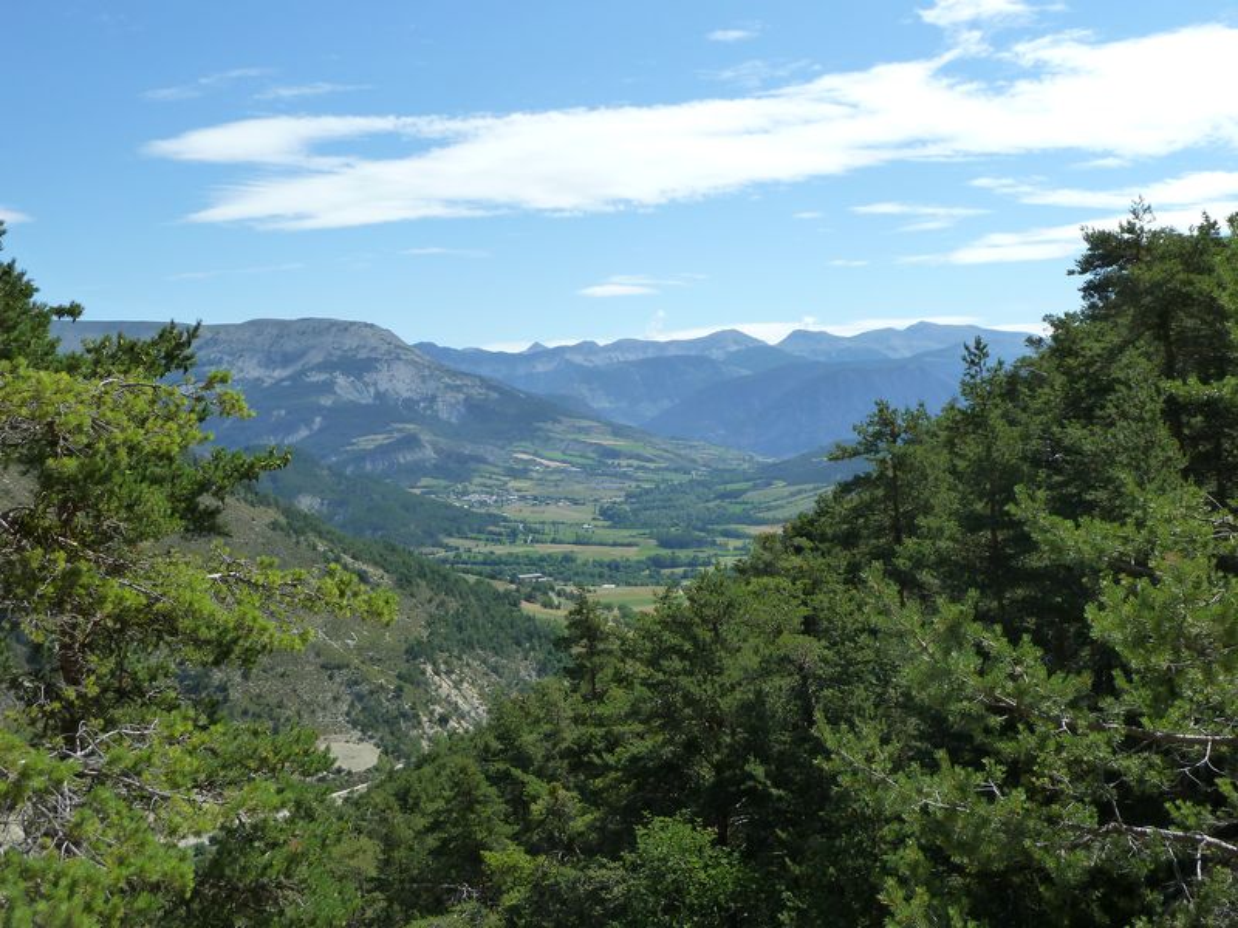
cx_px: 619
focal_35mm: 40
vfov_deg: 36.0
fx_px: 1431
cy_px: 464
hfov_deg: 46.8
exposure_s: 1/500
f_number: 5
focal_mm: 6.5
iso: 125
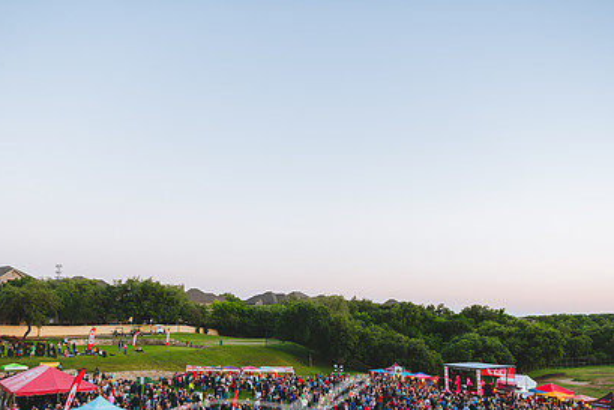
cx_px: 284
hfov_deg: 55.7
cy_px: 289
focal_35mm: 34
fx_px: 580
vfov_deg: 38.3
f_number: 3.5
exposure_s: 1/100
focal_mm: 24
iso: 800
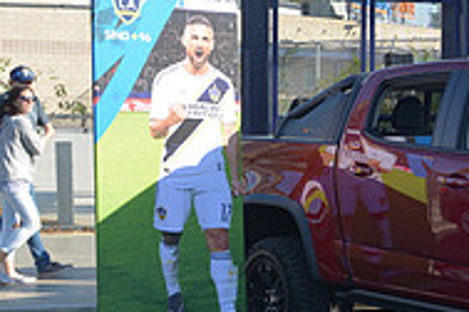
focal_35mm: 83
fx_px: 1081
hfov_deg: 22.6
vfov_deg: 16.4
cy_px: 120
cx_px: 558
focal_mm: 27
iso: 100
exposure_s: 1/100
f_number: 8
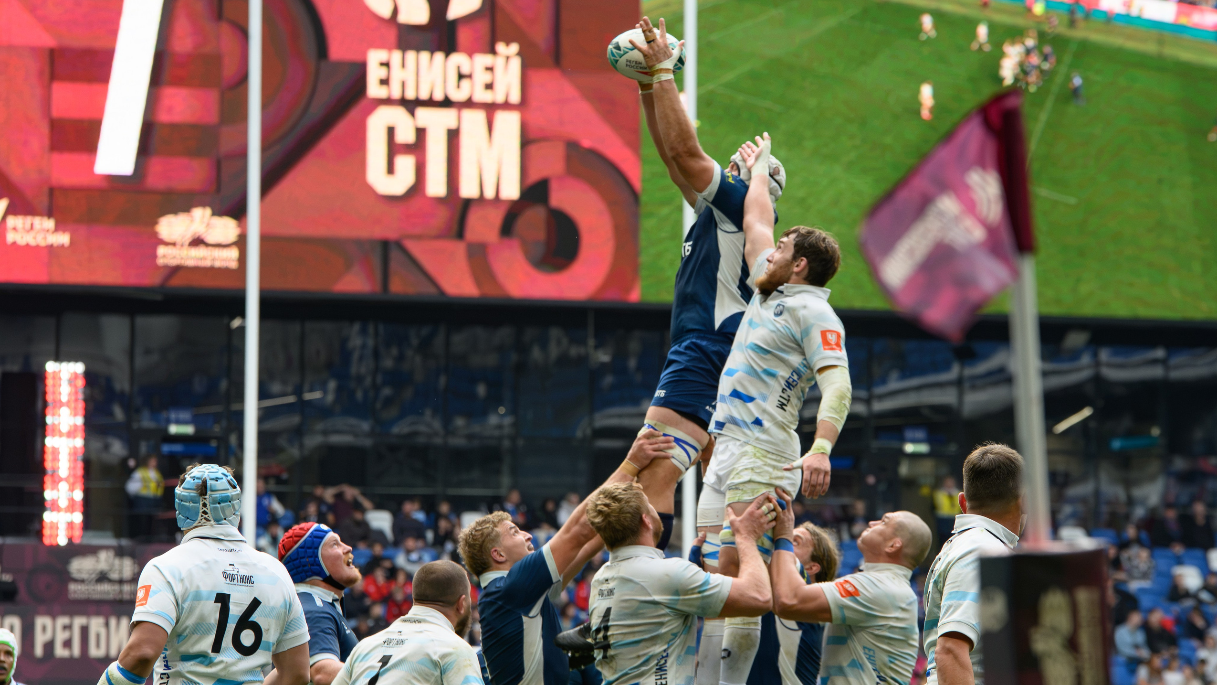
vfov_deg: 4.1
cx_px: 638
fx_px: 9648
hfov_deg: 7.2
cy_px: 285
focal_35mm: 299
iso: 3200
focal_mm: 200
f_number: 7.1
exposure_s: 1/2000
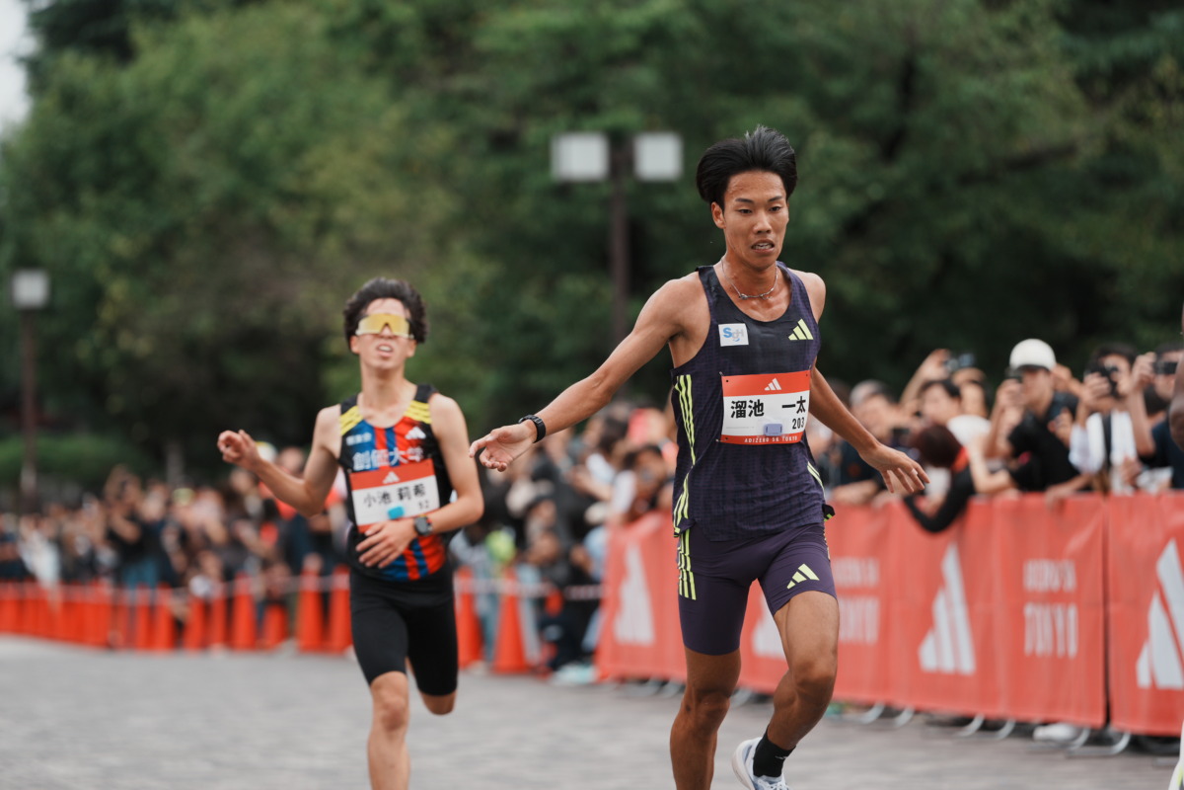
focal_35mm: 188
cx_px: 592
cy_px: 395
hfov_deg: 10.9
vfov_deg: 7.3
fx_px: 6183
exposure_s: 1/2000
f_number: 3.5
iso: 200
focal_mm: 188
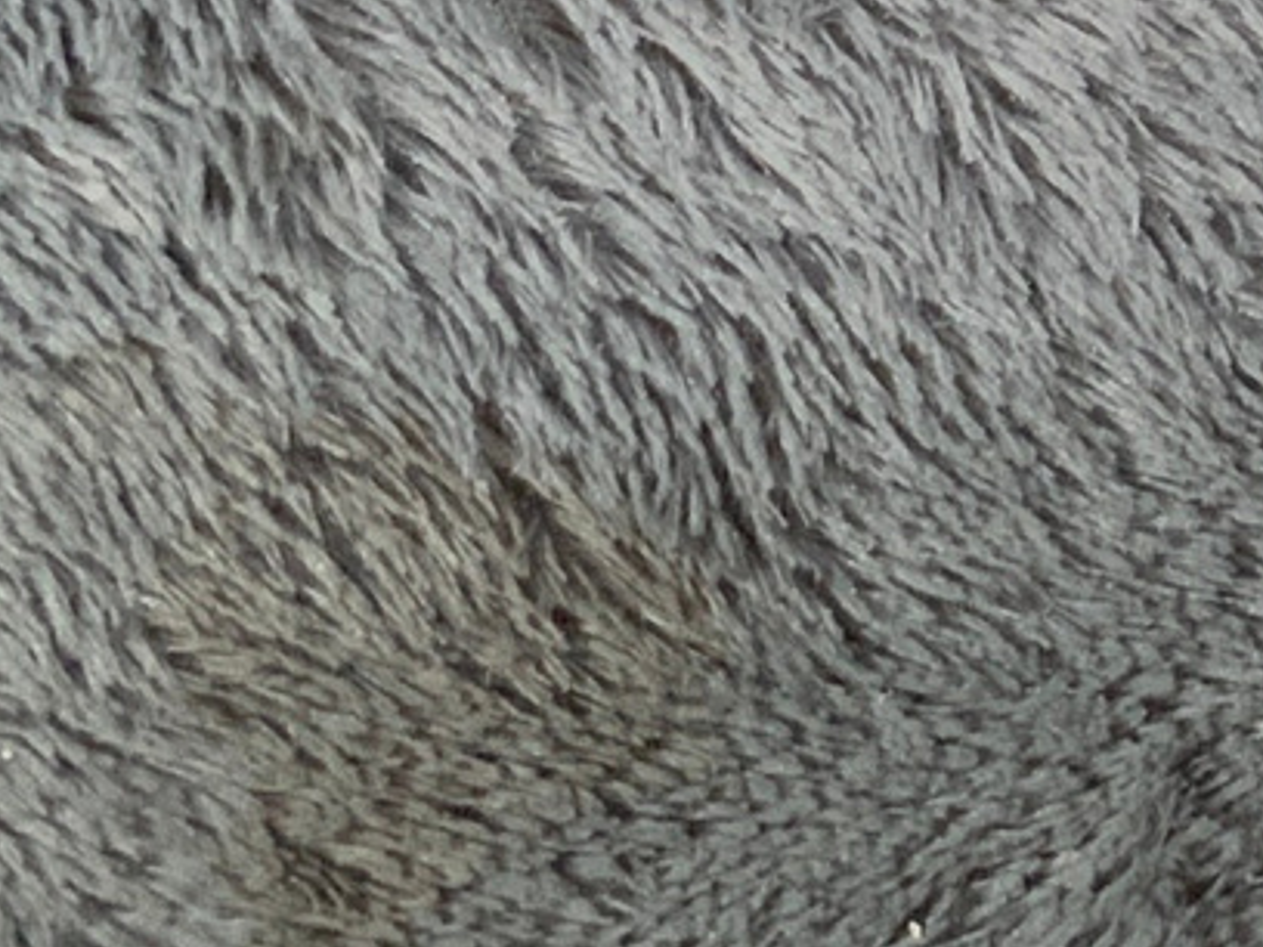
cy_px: -183
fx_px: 6640
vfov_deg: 8.1
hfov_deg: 10.1
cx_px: 2424
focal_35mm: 182
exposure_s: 1/78
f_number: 1.8
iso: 64
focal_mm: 3
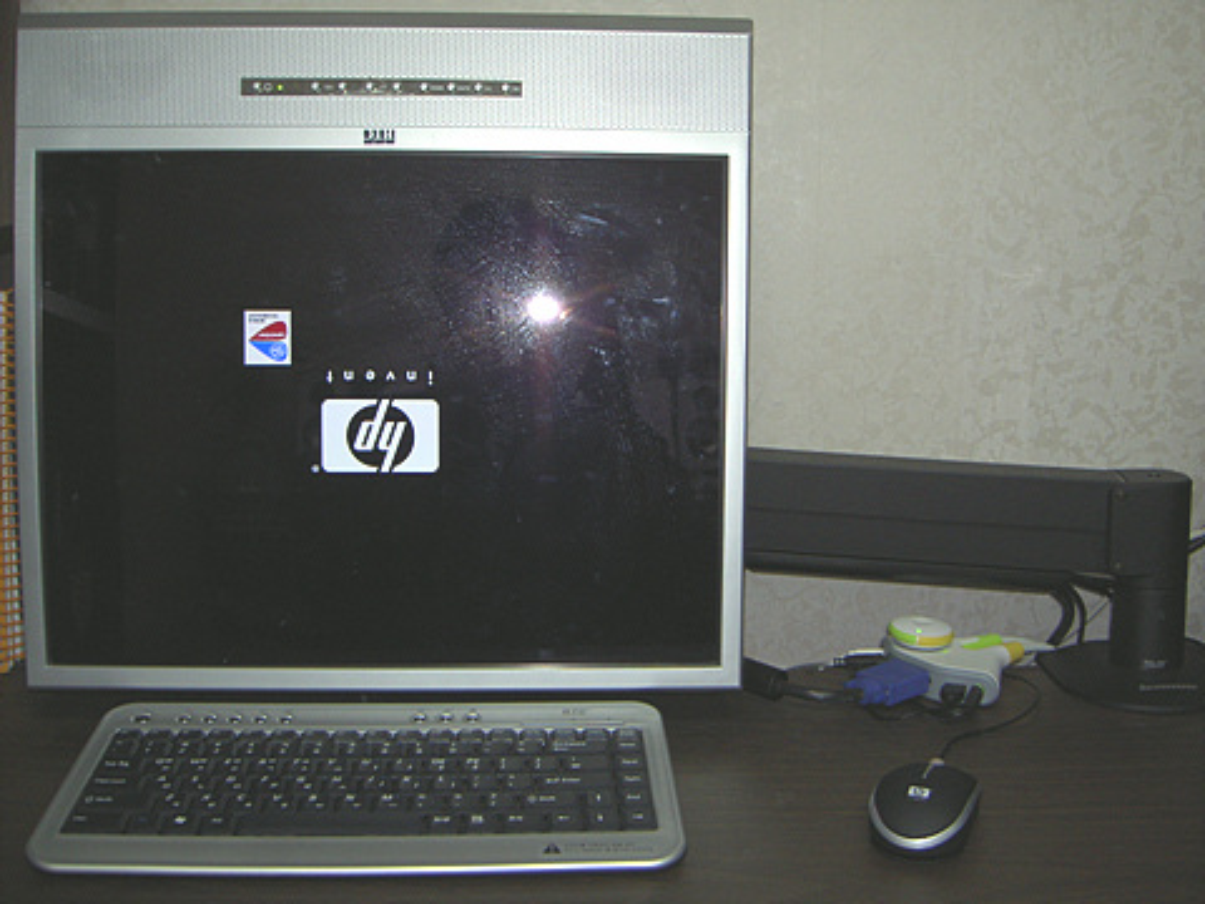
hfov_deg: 47.9
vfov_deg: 36.8
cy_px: 452
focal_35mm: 39
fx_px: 1358
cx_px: 602
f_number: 2.8
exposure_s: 1/60
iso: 100
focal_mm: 8
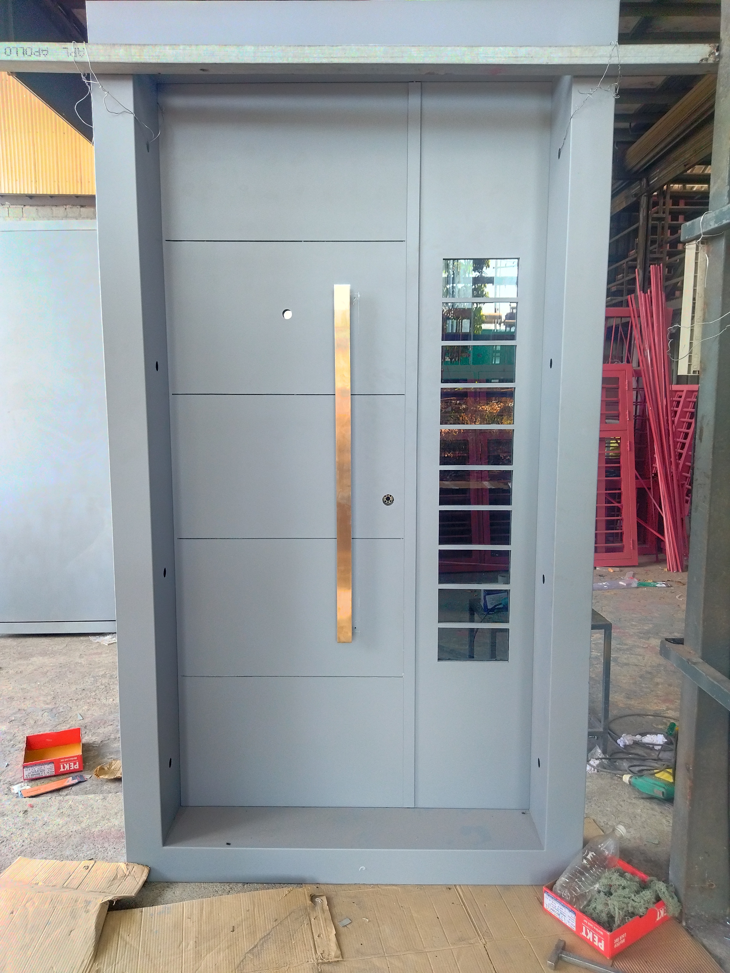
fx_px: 759
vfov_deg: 65.3
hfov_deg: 51.4
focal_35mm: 27
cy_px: 486
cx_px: 365
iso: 252
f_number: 1.79
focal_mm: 4.74
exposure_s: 1/120
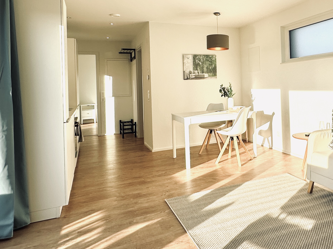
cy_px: 81
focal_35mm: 30
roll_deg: +1.8
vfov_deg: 46.0
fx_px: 289
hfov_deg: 57.5
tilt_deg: +0.1
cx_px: 242
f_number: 2.2
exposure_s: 1/647
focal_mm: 2.22
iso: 40
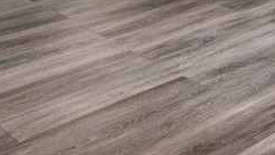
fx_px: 584
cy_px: -189
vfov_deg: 12.6
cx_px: 380
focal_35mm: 80
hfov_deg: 22.9
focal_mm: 16
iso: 800
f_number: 9
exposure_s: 1/30
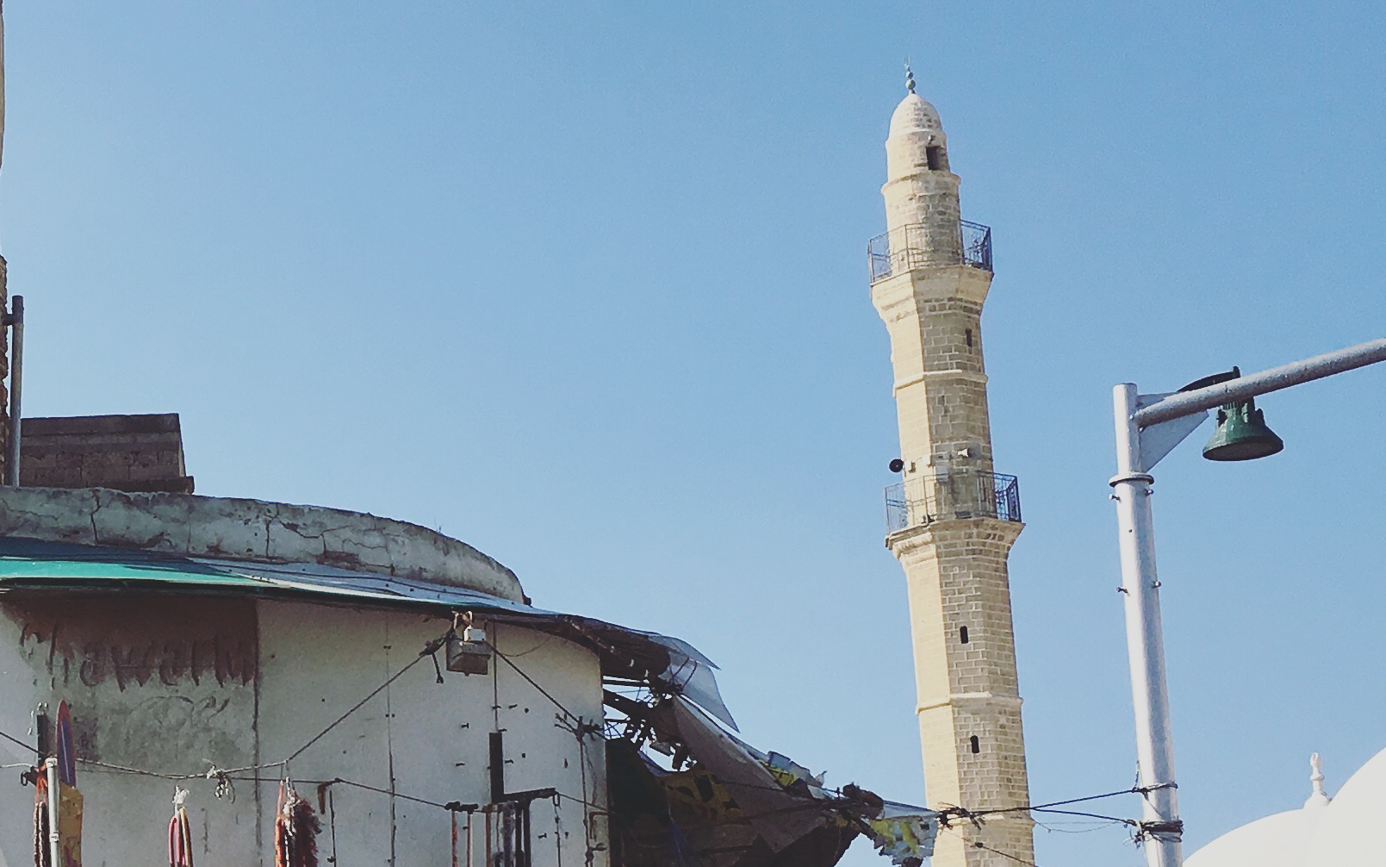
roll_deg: -0.8
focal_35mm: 77
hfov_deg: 25.5
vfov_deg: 16.8
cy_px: 672
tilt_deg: +10.0
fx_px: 2909
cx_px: 4
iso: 25
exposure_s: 1/2653
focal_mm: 4.15
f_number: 2.2
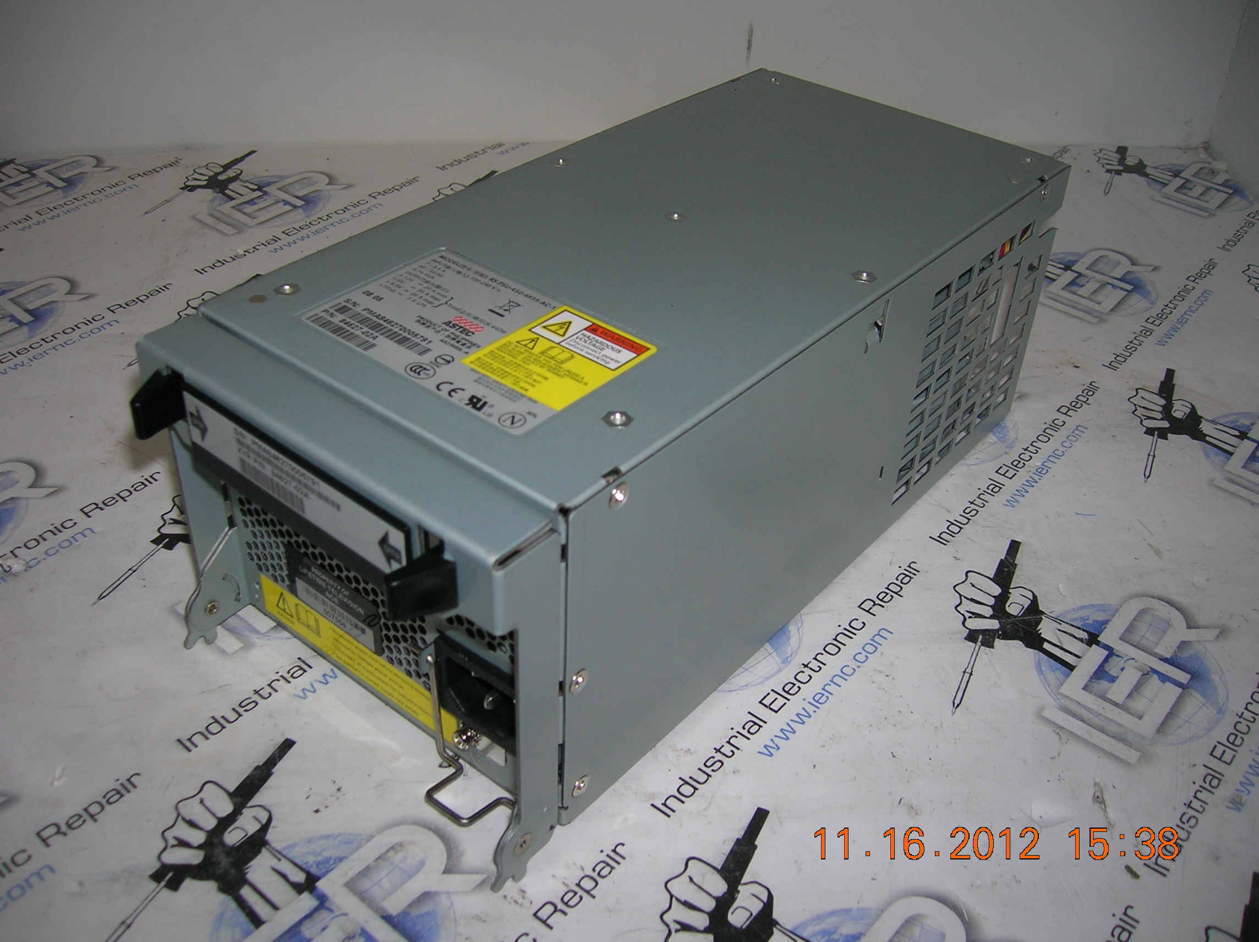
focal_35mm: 34
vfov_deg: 41.7
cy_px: 471
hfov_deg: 54.0
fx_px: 1236
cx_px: 630
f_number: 2.9
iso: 50
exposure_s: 1/60.1
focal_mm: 5.7
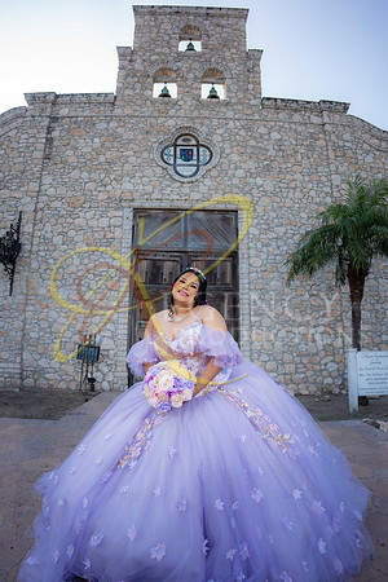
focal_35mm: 20
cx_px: 194
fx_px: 323
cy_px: 291
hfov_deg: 61.9
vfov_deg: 84.0
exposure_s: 1/800
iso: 125
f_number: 2.8
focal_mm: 20
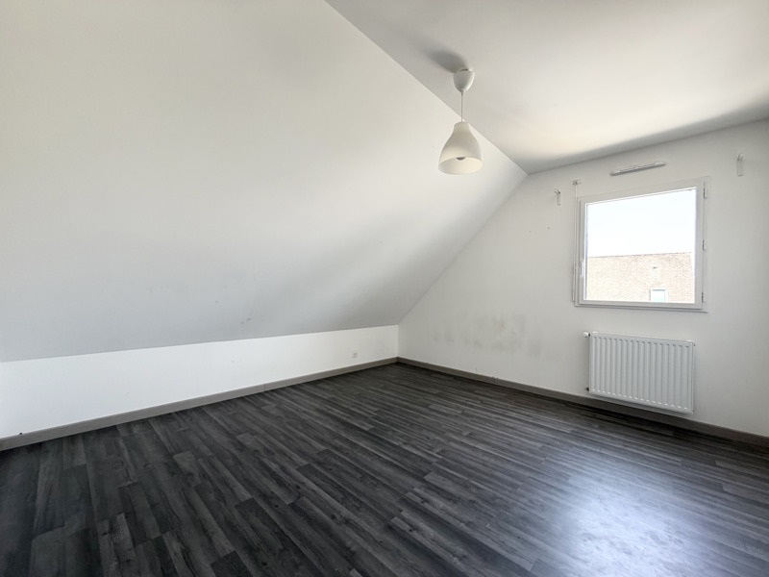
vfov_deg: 85.7
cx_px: 384
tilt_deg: +0.7
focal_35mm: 14
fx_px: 311
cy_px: 288
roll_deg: -0.8
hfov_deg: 102.1
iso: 200
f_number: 2.2
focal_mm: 2.22
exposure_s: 1/121
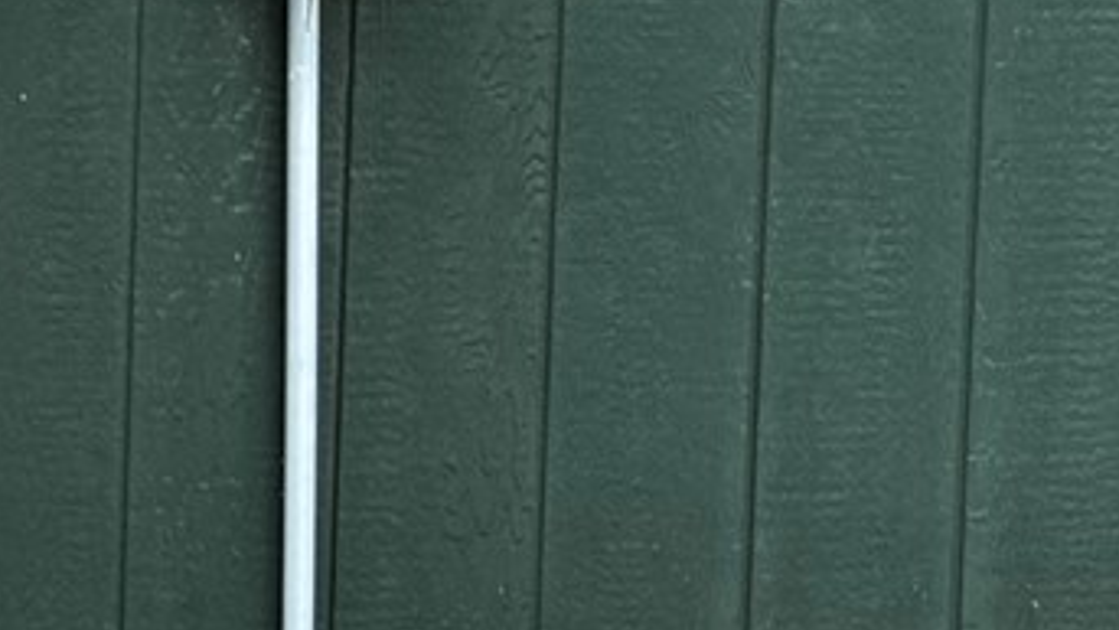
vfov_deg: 7.7
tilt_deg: -3.5
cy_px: -255
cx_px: -2062
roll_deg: -0.5
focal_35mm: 156
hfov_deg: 10.5
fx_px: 4629
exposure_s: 1/121
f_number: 1.78
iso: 160
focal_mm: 6.76
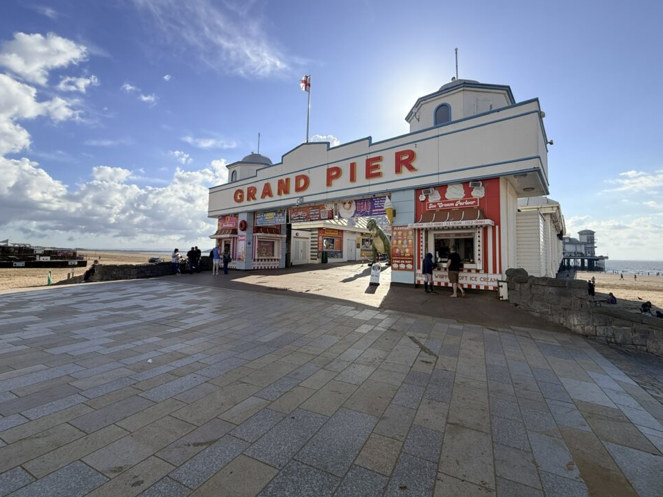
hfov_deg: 98.1
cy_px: 235
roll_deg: -1.2
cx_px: 347
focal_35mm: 15
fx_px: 287
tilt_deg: +4.8
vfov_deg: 81.7
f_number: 2.2
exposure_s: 1/2976
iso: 64
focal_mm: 2.22
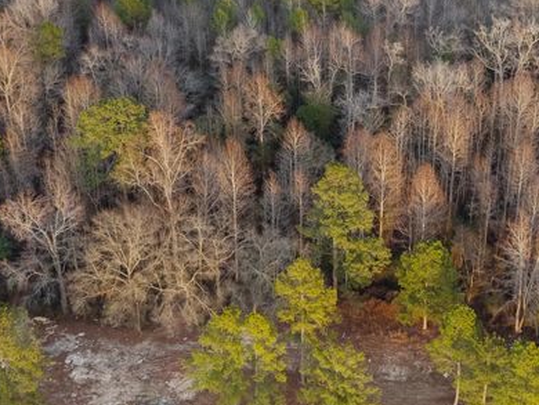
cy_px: 39
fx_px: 982
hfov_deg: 30.6
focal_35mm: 63
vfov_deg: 22.7
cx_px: 319
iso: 220
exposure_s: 1/1250
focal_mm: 8.67
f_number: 1.8
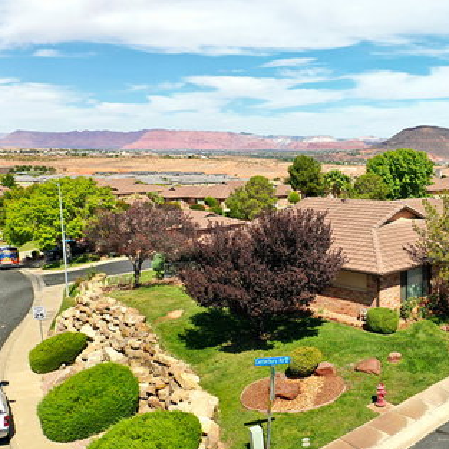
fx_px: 572
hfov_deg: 40.9
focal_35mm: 39
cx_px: 364
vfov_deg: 42.8
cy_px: 232
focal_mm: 10.26
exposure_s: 1/60
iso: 100
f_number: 3.5
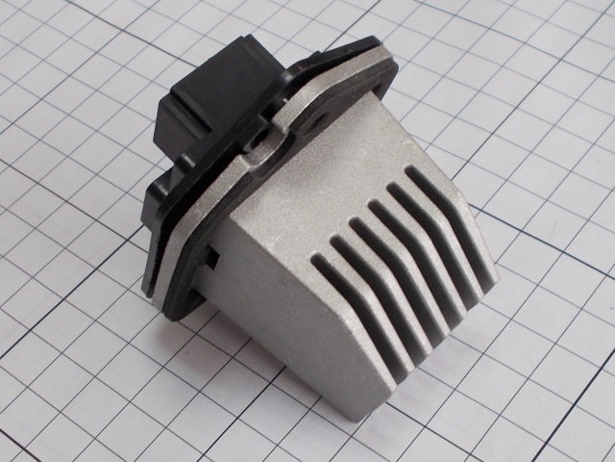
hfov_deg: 67.3
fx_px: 462
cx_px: 308
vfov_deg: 53.1
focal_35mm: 26
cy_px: 231
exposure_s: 1/25
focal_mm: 4.6
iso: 80
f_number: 3.2
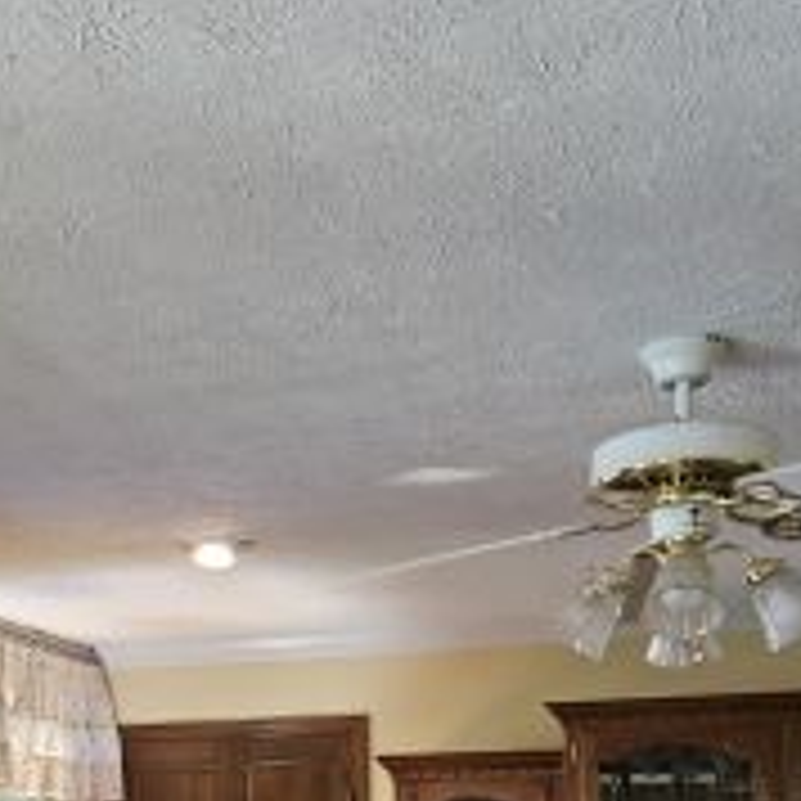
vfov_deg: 28.6
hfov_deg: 29.0
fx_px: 1492
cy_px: 754
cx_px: 104
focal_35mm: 57
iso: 640
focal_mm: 5.4
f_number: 1.8
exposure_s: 1/60
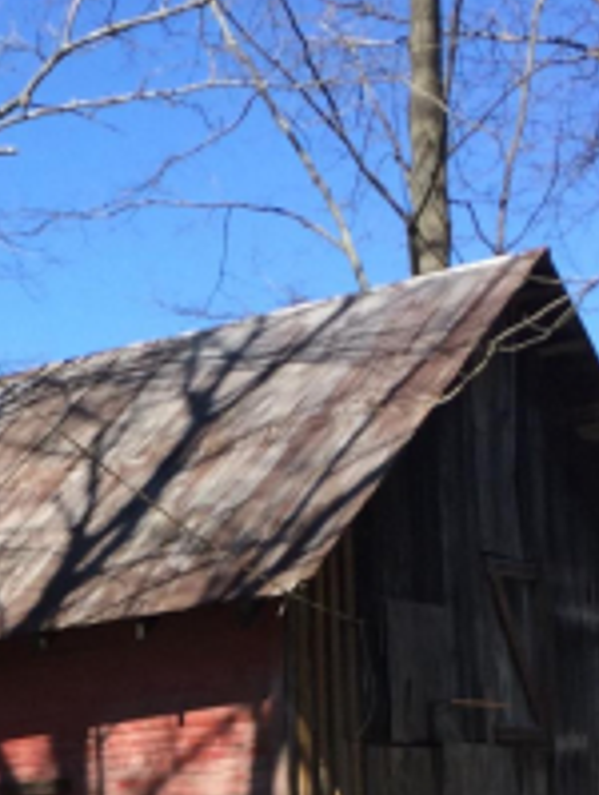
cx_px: -28
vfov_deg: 19.3
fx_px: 2231
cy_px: 889
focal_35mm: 97
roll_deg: +4.8
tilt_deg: -6.7
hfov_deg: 15.0
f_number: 2.2
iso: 32
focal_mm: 4.15
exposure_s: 1/1244
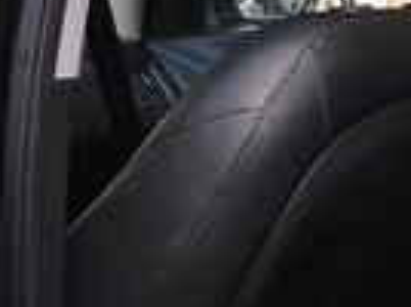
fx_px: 1695
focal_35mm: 143
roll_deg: -1.2
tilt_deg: -15.7
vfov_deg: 10.1
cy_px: 391
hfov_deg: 13.6
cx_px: 417
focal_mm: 4.15
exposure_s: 1/33
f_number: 2.2
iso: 32
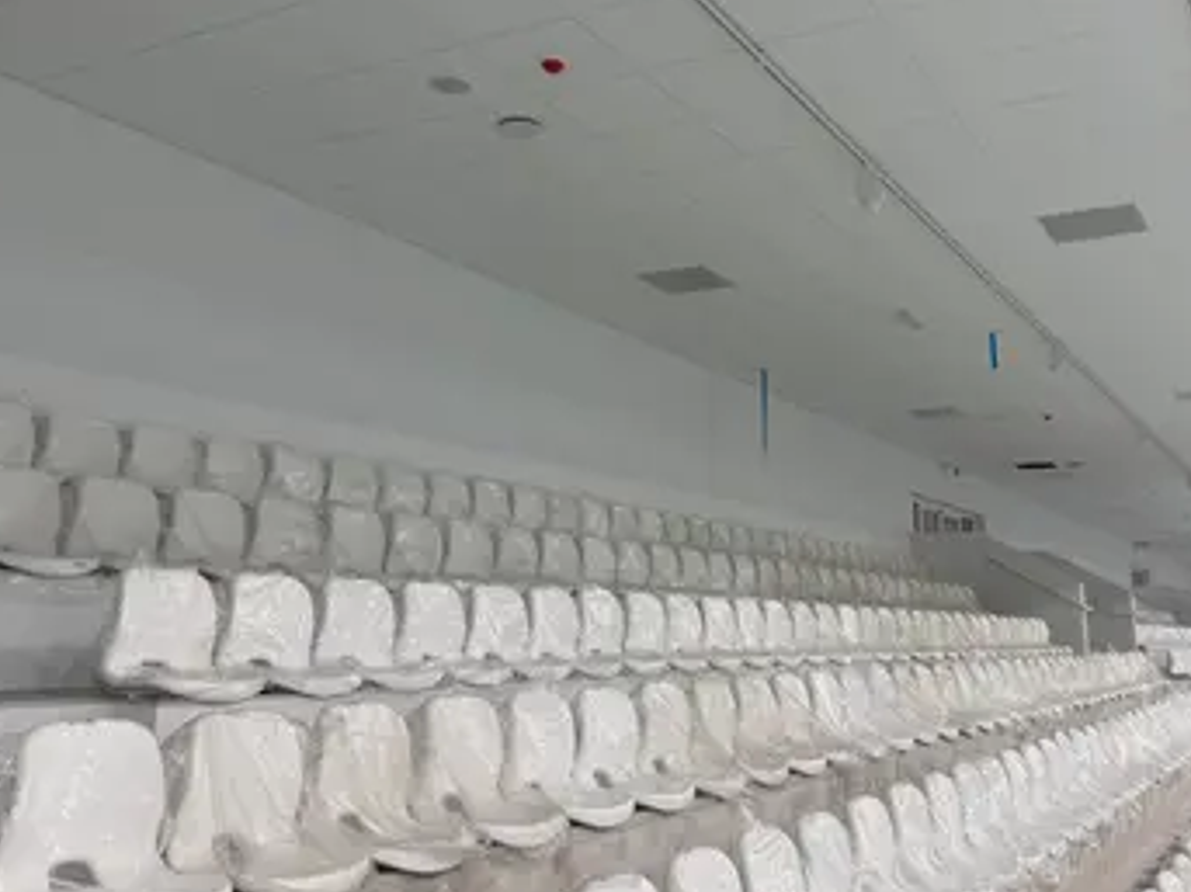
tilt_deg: +14.5
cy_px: 304
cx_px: 691
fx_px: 1204
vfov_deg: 40.2
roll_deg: -0.4
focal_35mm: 35
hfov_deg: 52.4
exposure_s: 1/121
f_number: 1.78
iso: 64
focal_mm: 6.76
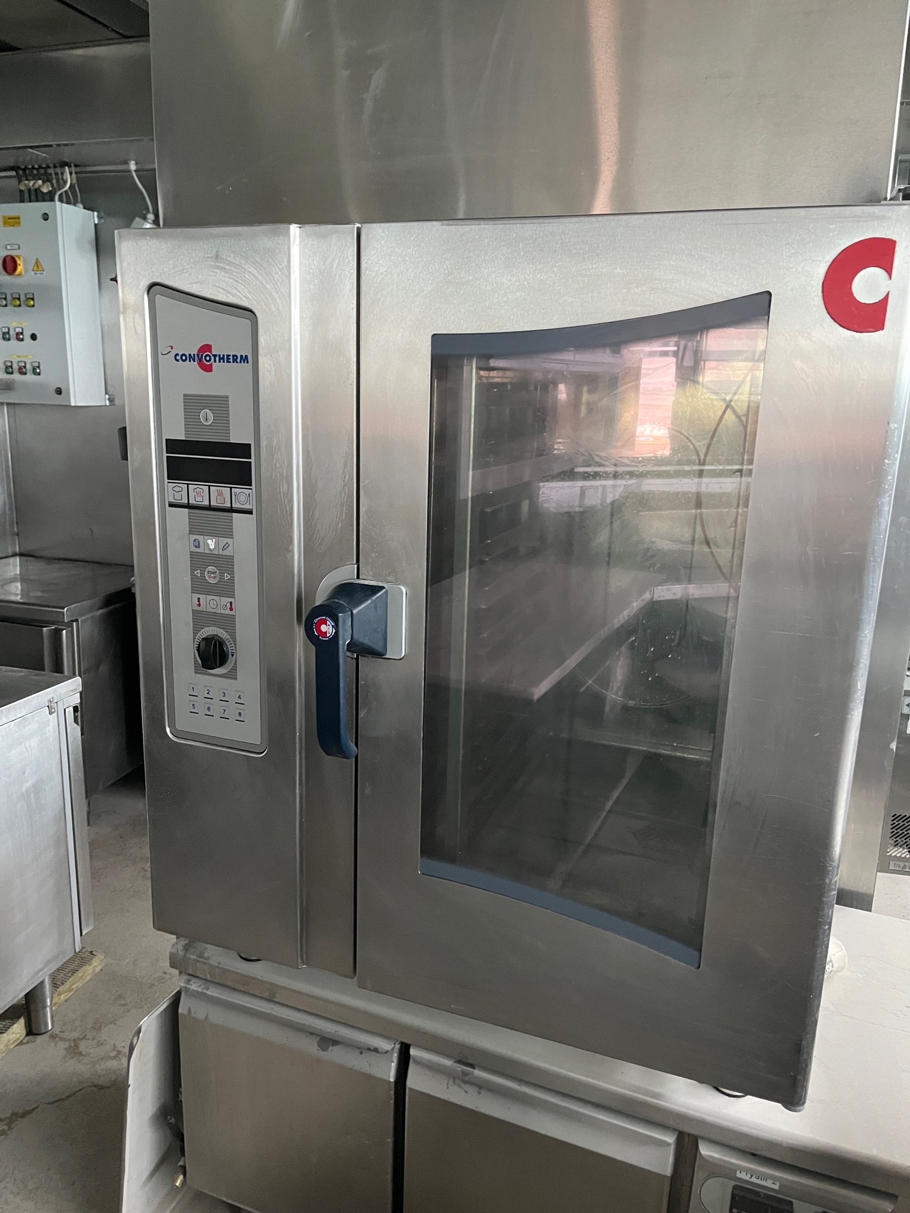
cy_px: 606
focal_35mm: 26
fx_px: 912
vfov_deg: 67.3
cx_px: 455
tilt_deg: -12.4
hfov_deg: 53.0
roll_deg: -0.9
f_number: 1.6
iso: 500
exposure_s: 1/60
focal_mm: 5.1
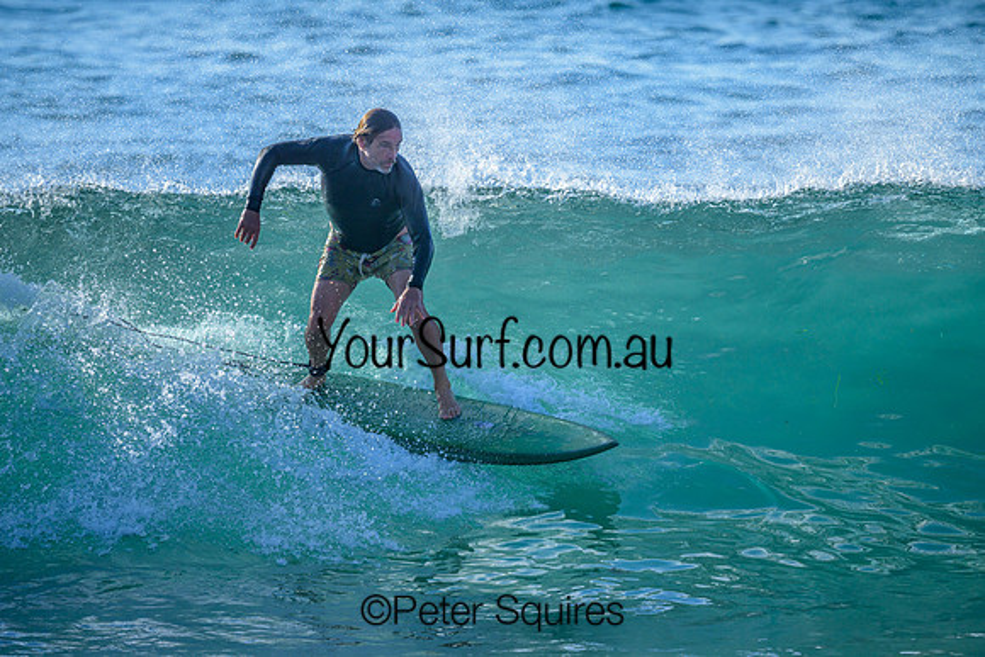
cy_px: 328
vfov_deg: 1.7
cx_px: 492
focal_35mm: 800
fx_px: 21893
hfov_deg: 2.6
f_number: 6.3
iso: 450
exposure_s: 1/2000
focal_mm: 800
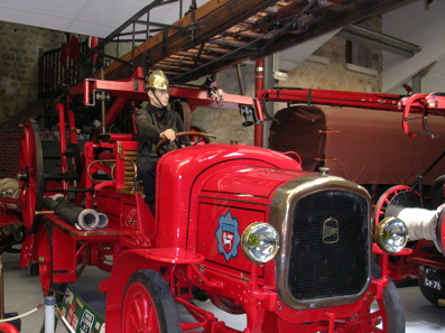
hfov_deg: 41.2
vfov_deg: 31.4
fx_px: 591
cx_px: 202
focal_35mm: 46
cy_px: 188
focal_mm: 5.8
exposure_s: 1/60.1
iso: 171
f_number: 2.8
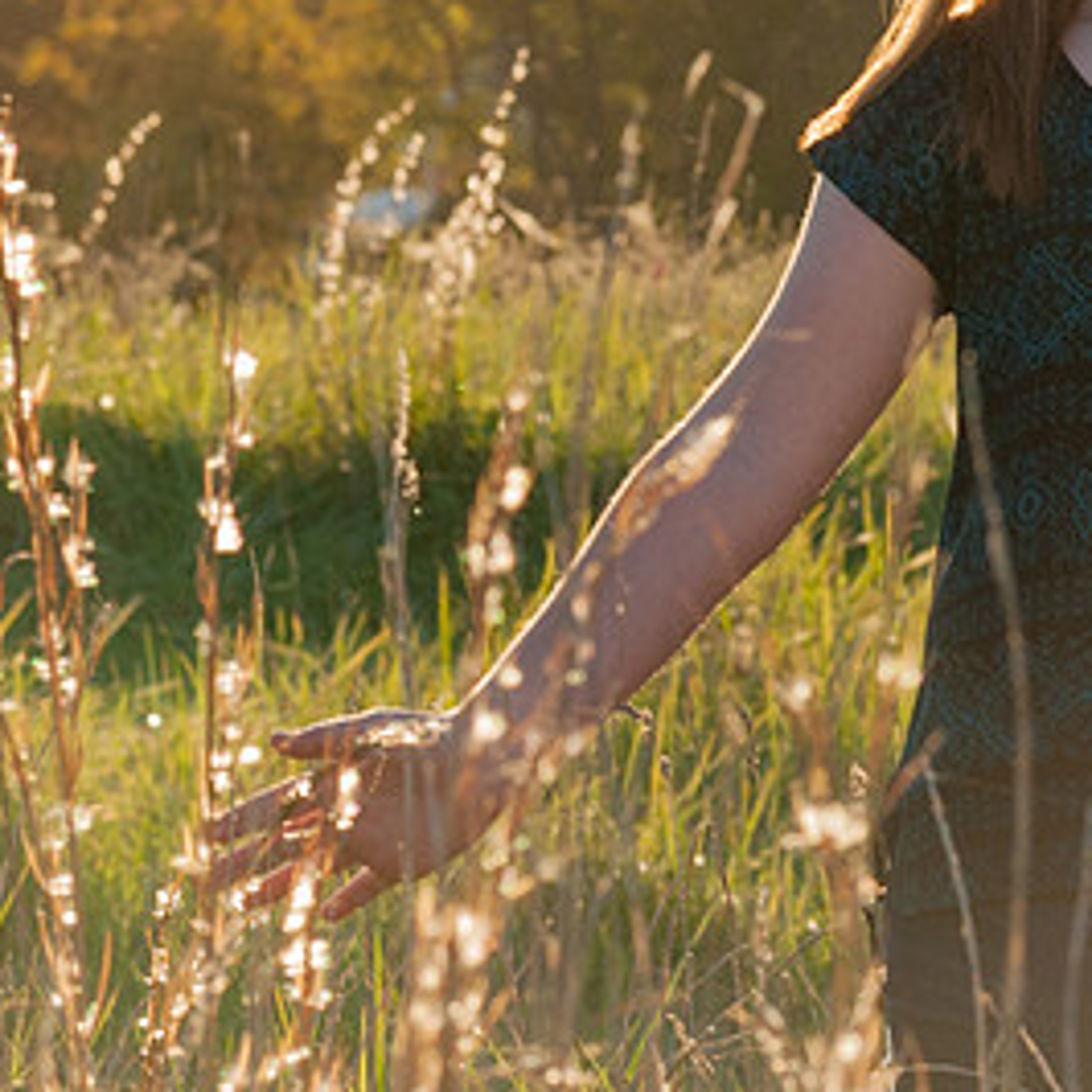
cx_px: 1101
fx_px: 14883
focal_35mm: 417
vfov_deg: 4.2
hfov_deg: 4.2
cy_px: 407
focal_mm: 125
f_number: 14
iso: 200
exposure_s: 1/125
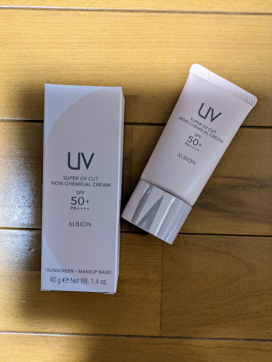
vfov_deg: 69.4
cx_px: 136
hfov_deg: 54.9
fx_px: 262
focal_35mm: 25
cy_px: 181
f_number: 1.89
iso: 242
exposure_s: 1/24
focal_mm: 5.43
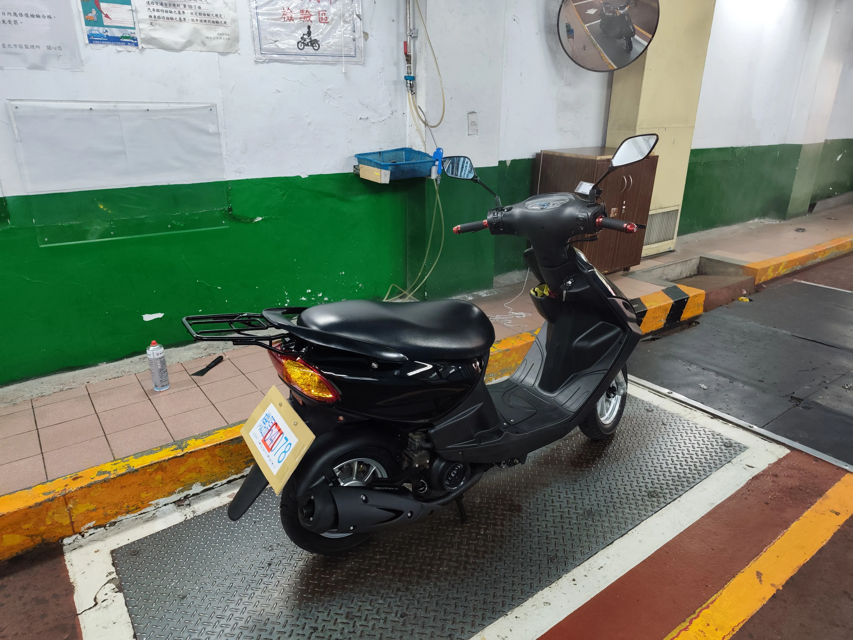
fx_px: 567
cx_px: 426
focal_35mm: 23
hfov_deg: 73.9
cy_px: 320
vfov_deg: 58.9
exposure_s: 1/60
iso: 640
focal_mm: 6.07
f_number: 1.7
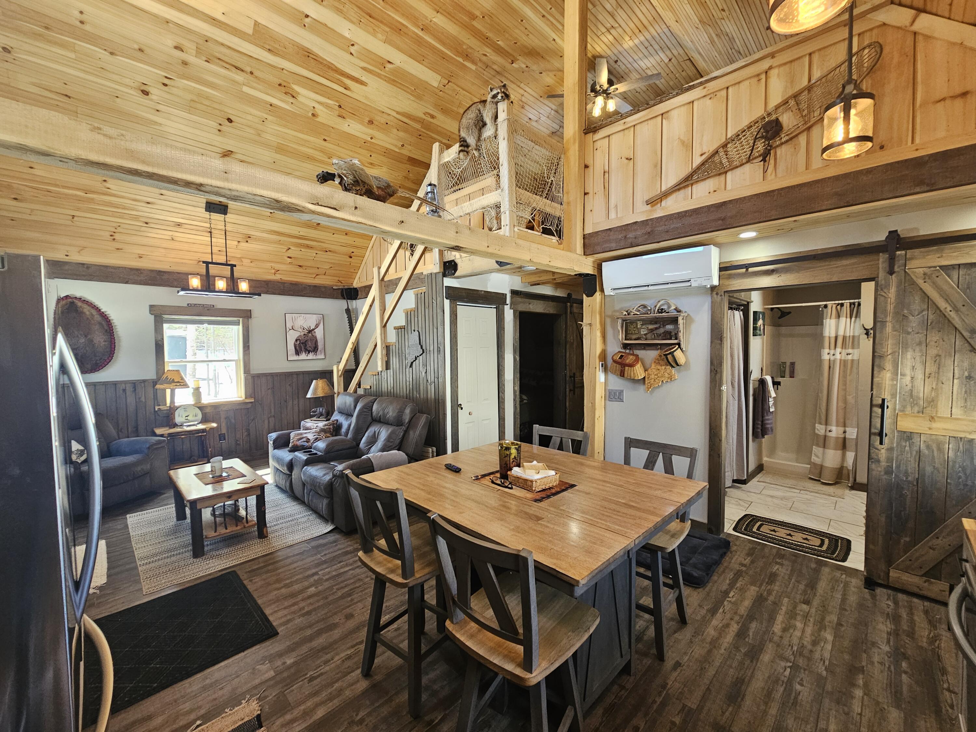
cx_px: 488
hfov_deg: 106.2
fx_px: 367
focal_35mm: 13
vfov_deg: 89.9
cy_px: 366
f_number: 2.2
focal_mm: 2.2
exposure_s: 1/60
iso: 160
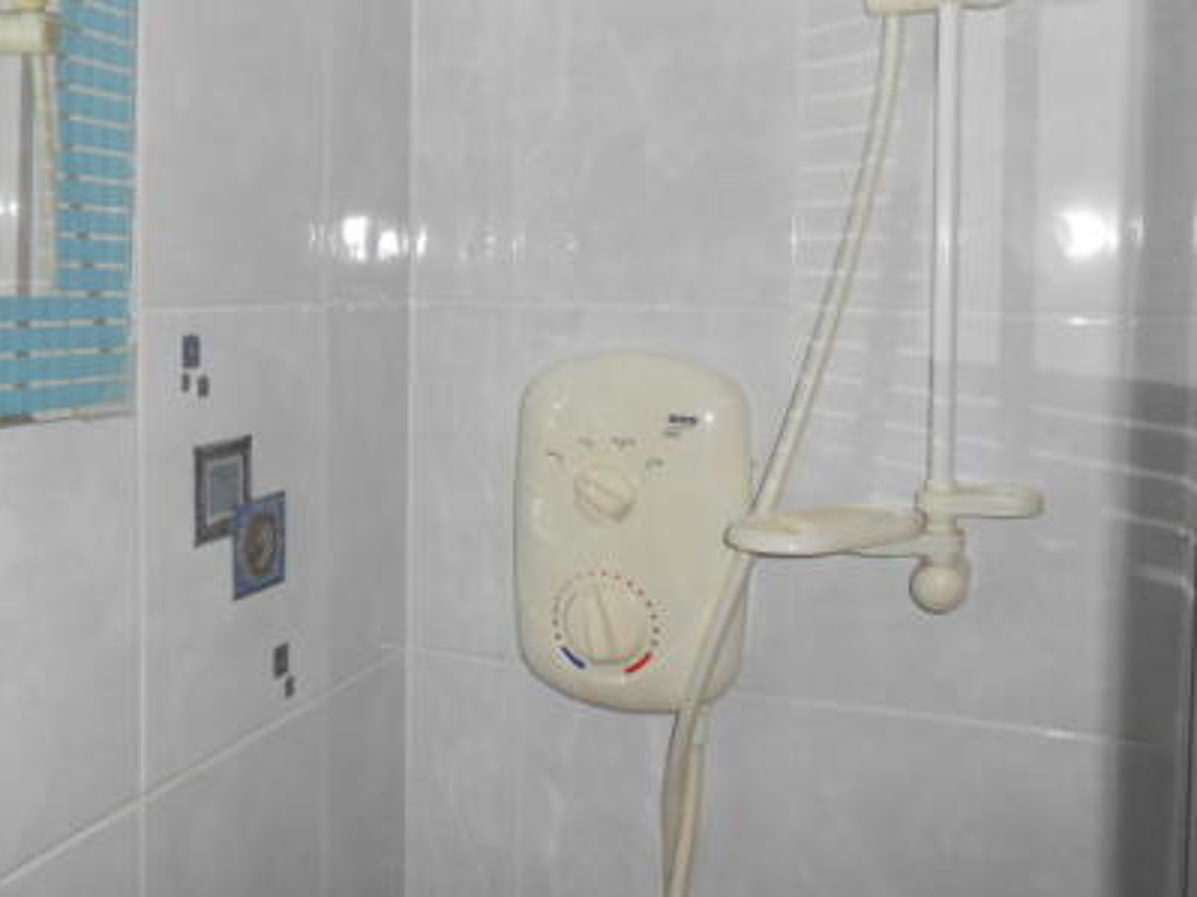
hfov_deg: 48.6
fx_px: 1314
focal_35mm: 38
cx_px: 464
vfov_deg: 37.5
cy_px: 344
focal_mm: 4.6
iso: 80
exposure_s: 1/25
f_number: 3.5
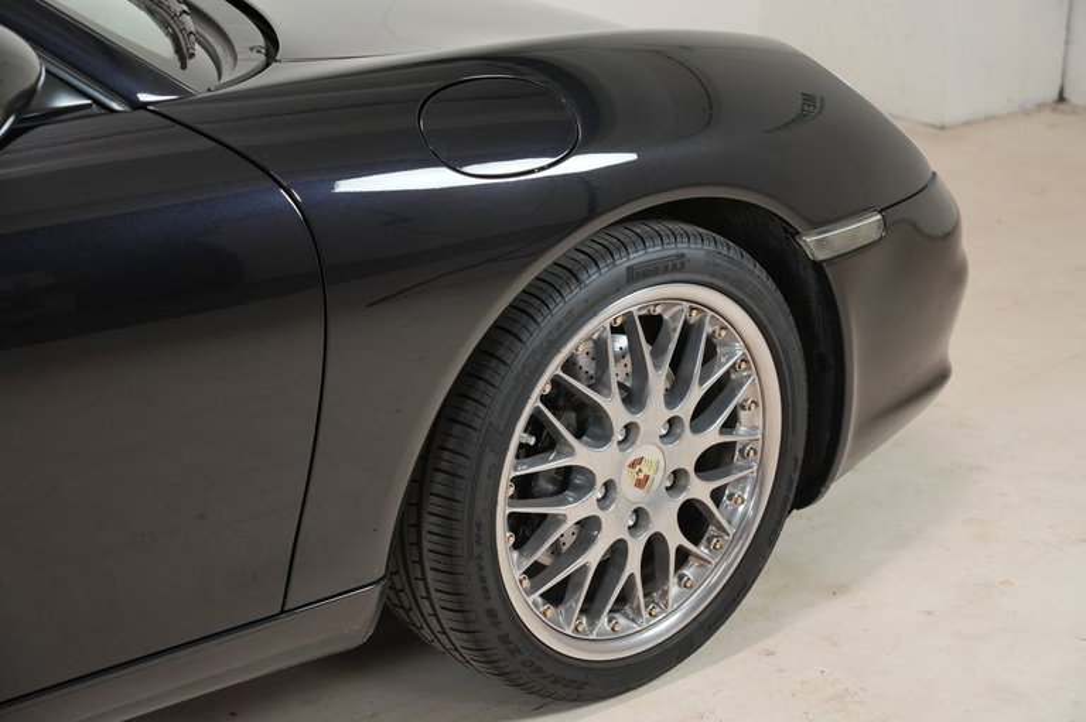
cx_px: 543
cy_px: 361
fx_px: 2171
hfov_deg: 28.1
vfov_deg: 18.9
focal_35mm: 72
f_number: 4
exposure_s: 1/40
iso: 400
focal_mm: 48
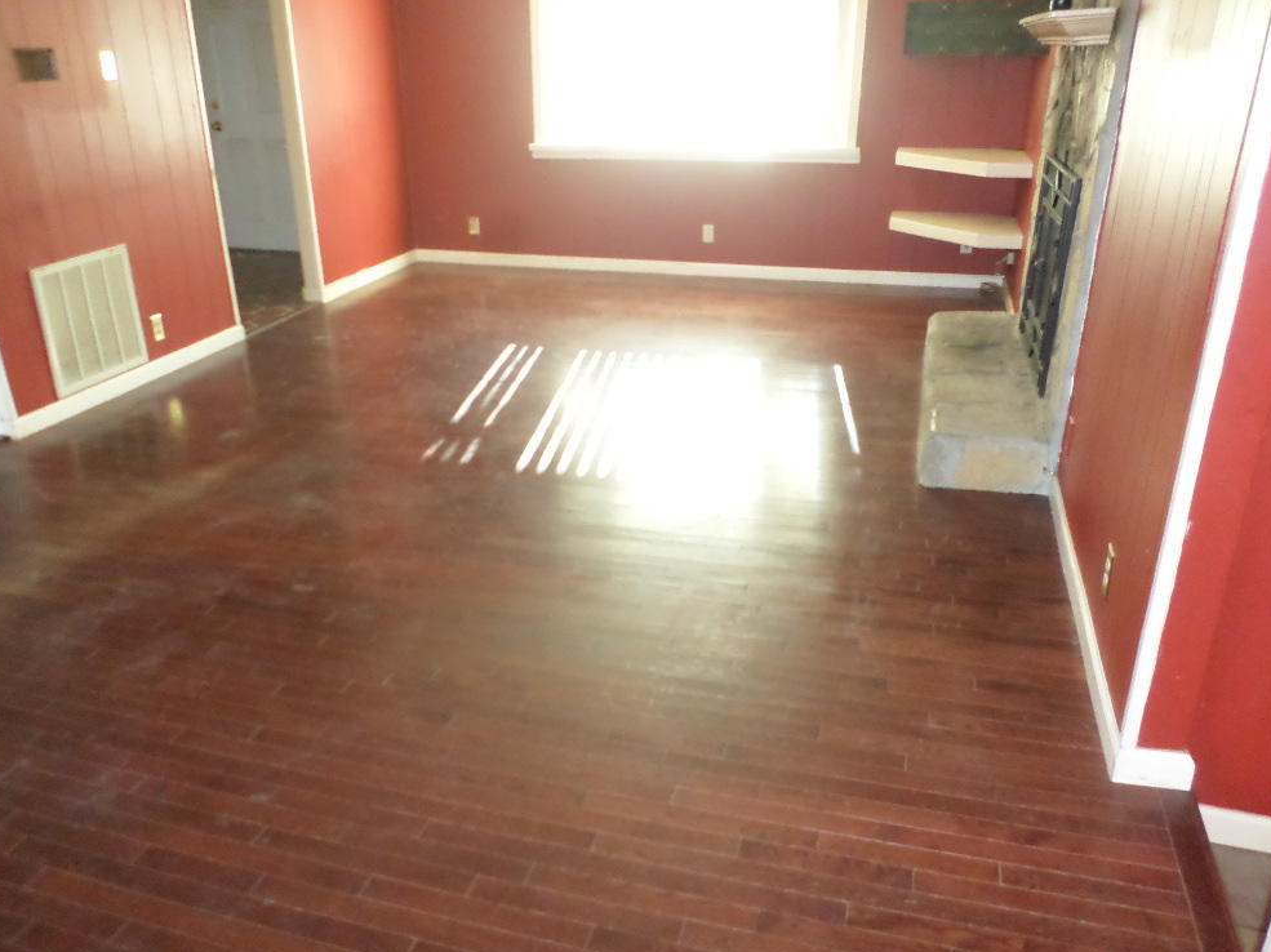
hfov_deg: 67.3
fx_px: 954
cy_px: 472
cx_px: 625
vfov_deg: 53.0
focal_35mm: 26
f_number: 2.5
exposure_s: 1/30
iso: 480
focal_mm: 4.5
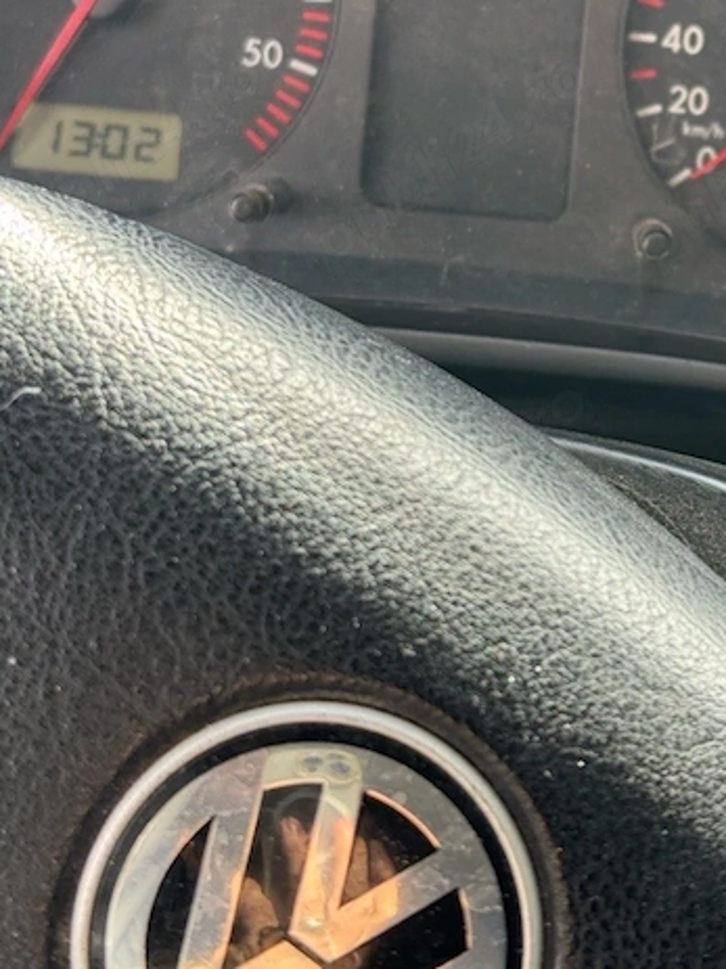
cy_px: 211
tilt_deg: -23.7
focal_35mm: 83
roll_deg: -4.4
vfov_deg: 23.3
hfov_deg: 17.7
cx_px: 534
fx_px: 2322
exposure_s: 1/121
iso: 64
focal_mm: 6.76
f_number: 1.78
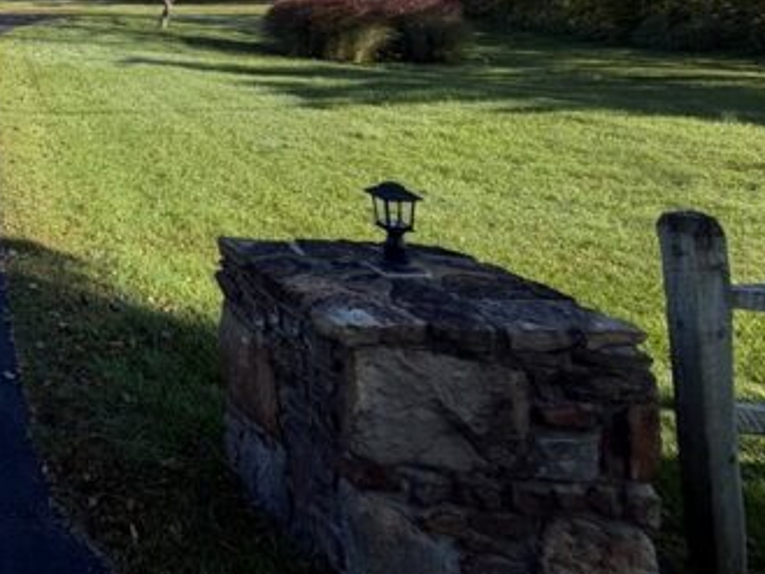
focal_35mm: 34
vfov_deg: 36.4
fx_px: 752
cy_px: -33
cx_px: -135
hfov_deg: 40.0
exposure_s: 1/770
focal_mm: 2.22
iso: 40
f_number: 2.2
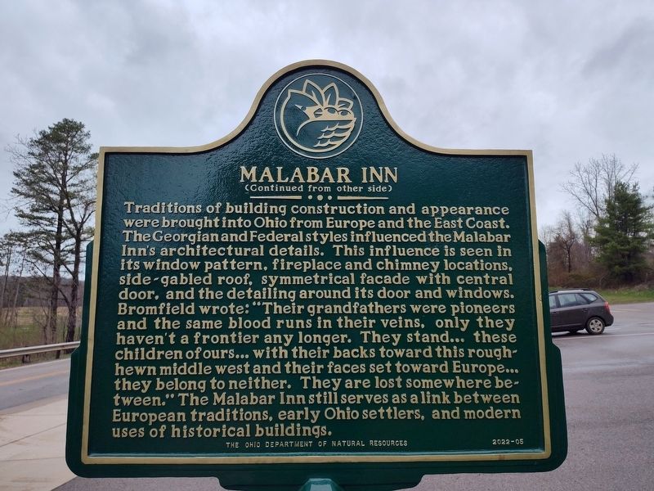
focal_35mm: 23
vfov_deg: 58.9
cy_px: 246
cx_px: 327
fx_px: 435
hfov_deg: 73.9
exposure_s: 1/1226
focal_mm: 5.56
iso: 100
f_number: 1.8
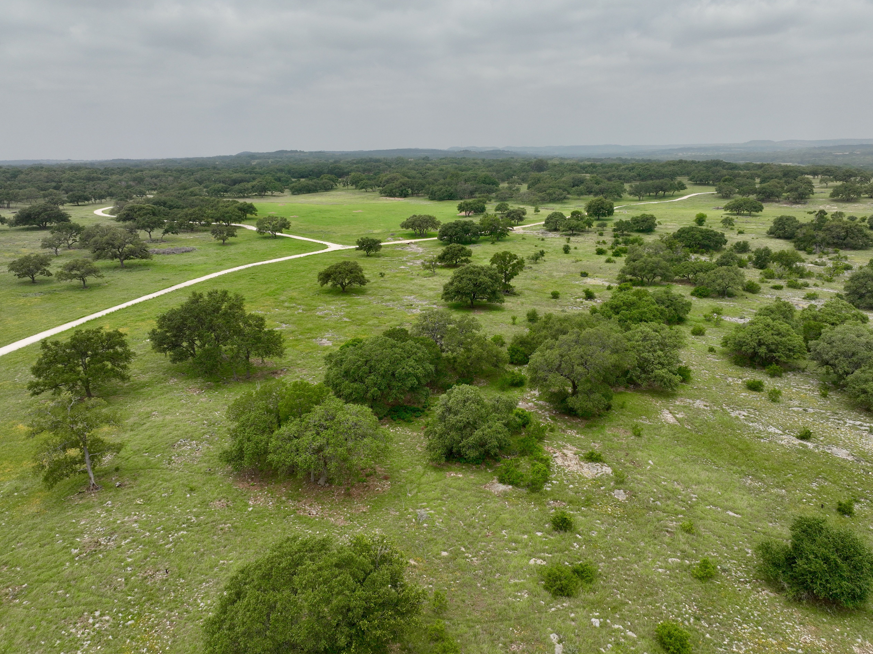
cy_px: 323
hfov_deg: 69.4
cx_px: 450
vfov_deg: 54.8
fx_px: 630
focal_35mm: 25
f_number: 4.5
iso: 100
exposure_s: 1/60
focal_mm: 12.29
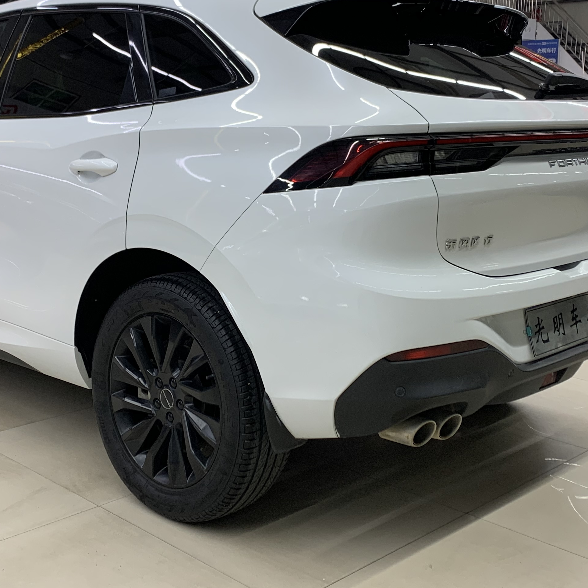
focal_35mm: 48
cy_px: 238
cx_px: 230
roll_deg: -1.1
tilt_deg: -7.5
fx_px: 922
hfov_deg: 35.2
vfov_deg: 35.2
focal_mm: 4.25
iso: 50
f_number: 1.8
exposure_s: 1/50
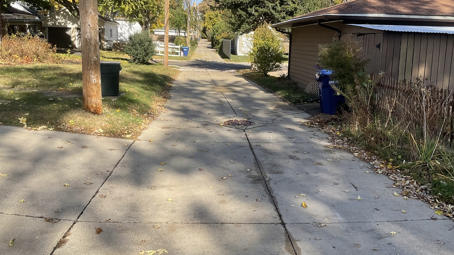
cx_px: 236
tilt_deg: -10.6
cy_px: 107
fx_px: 421
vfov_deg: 33.6
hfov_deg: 56.6
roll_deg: -1.6
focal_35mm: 35
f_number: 1.8
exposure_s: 1/1015
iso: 16
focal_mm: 3
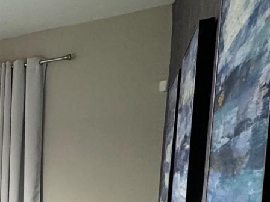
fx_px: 390
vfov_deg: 27.1
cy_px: 213
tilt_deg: -4.7
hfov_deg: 22.8
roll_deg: -0.5
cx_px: -207
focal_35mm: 50
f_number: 2.2
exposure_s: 1/60
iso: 500
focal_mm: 2.22
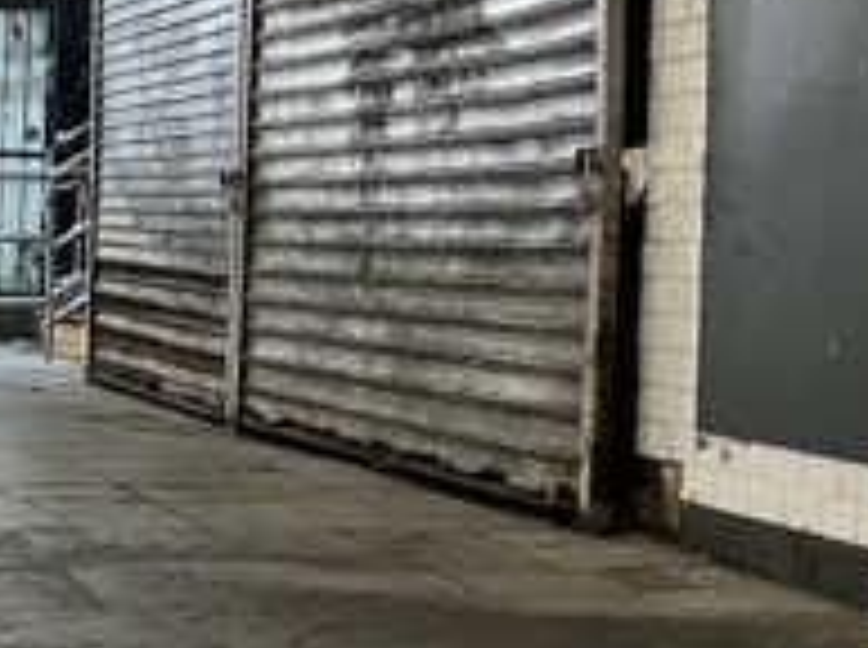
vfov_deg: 13.7
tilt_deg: -1.3
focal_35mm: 108
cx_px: -76
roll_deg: +0.2
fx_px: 2703
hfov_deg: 17.6
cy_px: 274
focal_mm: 5.1
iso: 500
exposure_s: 1/60
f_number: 1.6
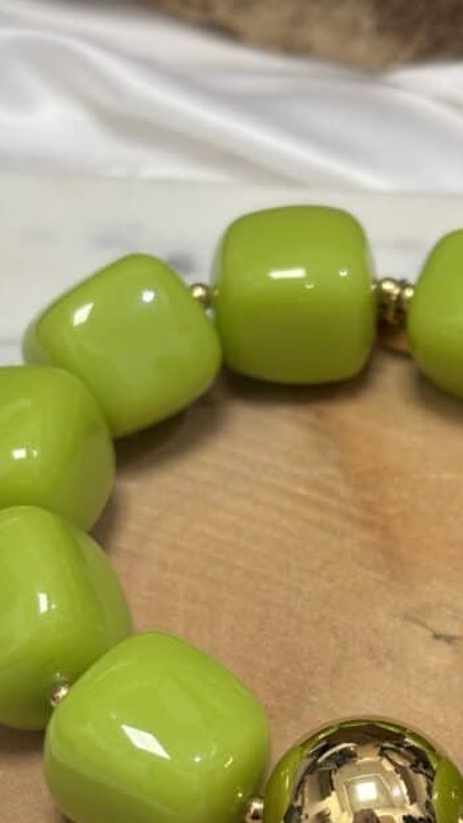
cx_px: 404
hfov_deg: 12.8
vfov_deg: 22.5
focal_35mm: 94
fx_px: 2052
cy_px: 580
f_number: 1.6
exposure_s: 1/50
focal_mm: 5.96
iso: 50
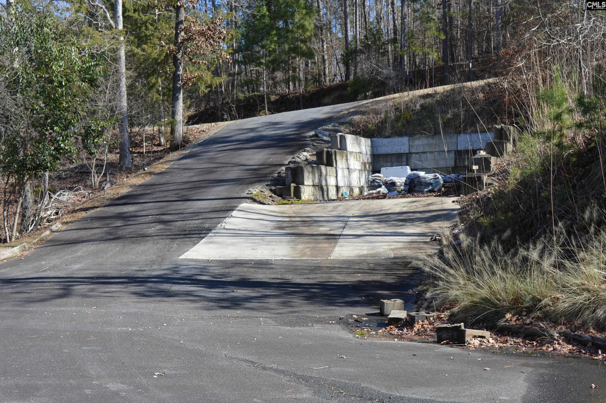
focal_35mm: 60
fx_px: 1009
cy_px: 202
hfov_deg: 33.4
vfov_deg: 22.6
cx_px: 303
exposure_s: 1/200
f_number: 7.1
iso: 100
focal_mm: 40
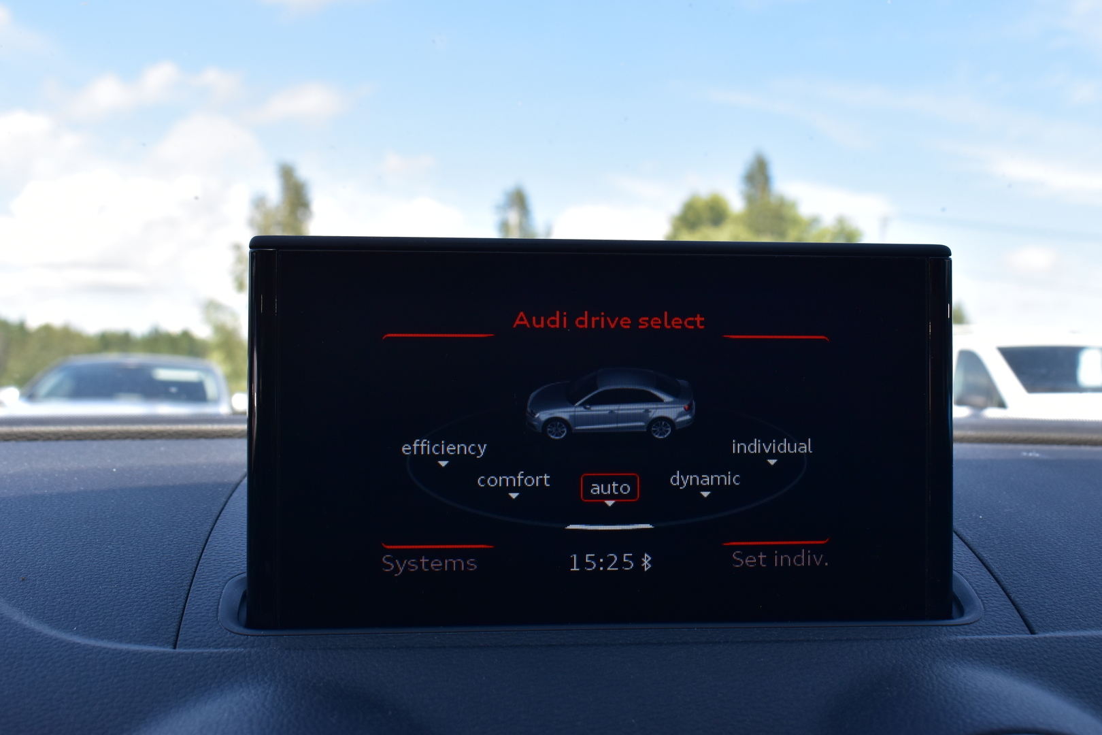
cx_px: 551
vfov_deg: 31.9
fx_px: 1286
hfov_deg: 46.4
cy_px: 368
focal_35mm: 42
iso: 400
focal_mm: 28
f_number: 9.5
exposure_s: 1/250
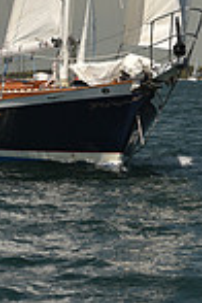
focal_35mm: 277
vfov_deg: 7.2
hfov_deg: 5.0
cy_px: -268
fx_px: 2331
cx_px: 119
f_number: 7.1
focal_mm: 70
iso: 250
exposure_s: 1/800
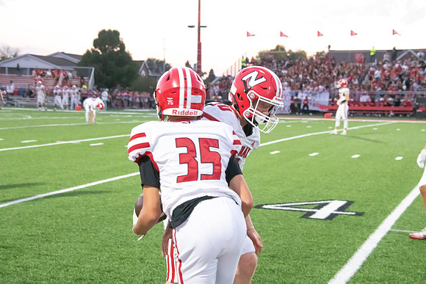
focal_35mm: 72
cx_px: 213
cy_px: 142
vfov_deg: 18.9
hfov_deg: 28.1
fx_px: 852
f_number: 7.1
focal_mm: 72
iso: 10000
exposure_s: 1/320
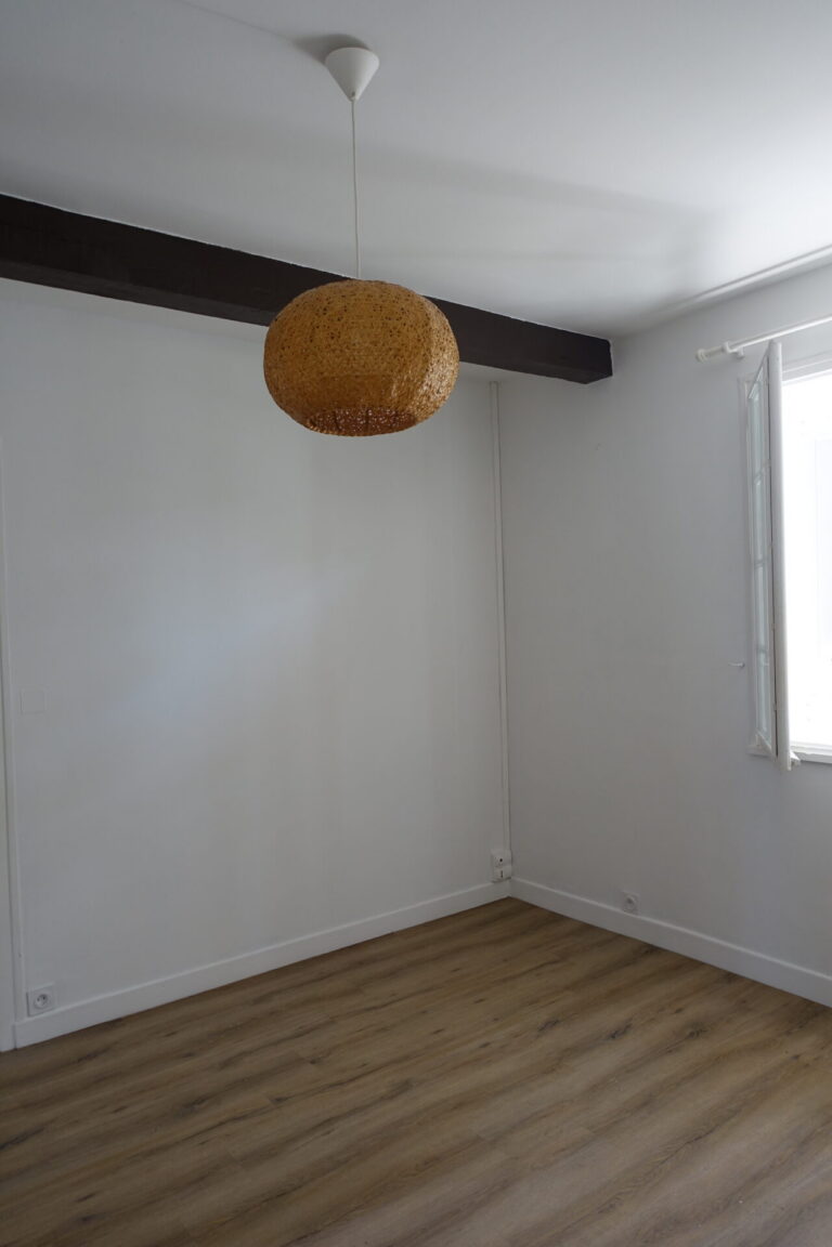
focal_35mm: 24
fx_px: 832
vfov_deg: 73.7
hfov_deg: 53.1
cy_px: 624
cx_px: 416
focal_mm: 8.8
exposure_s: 1/30
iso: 125
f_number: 2.8
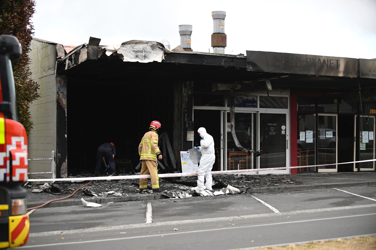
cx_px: 188
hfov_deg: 27.0
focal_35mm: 75
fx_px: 783
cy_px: 125
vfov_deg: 18.2
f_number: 2.8
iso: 220
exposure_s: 1/640
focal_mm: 75
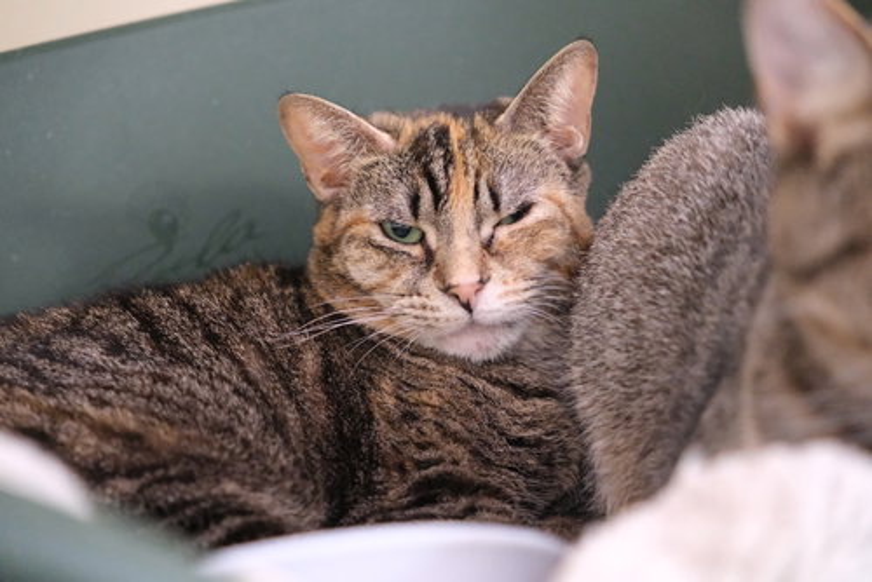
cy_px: 291
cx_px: 436
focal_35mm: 75
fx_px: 1818
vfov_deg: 18.2
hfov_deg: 27.0
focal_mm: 50
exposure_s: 1/75
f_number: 2.8
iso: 12800
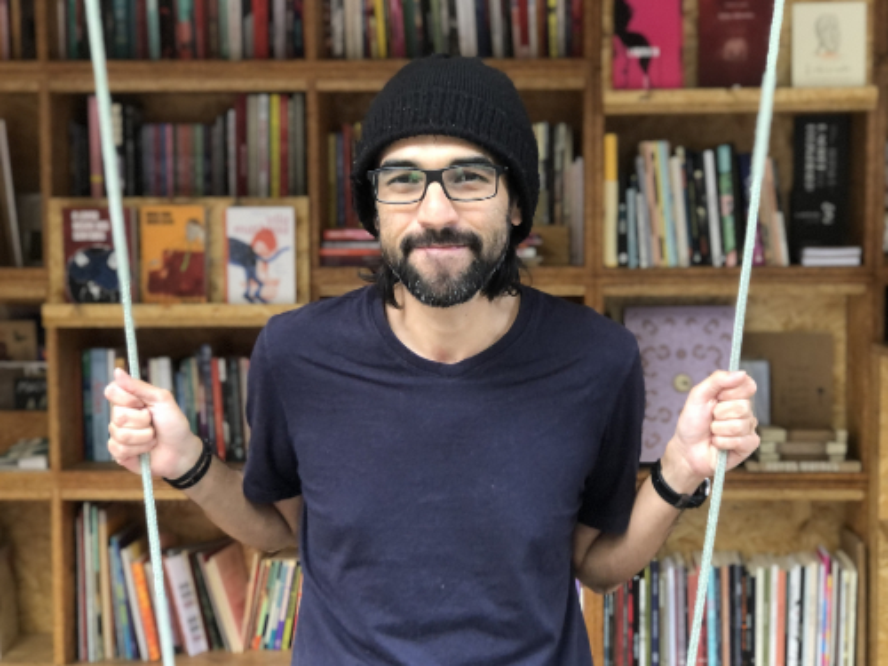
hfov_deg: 33.8
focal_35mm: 57
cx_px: 444
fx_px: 1462
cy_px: 333
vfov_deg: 25.7
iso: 200
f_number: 2.8
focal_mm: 6.6
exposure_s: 1/30
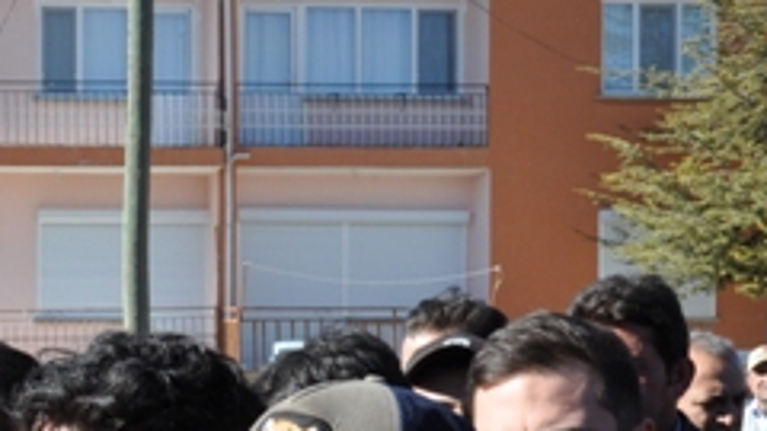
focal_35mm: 109
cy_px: 442
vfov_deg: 11.0
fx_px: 2217
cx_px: 42
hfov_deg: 19.2
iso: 640
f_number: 16
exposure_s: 1/250
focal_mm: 26
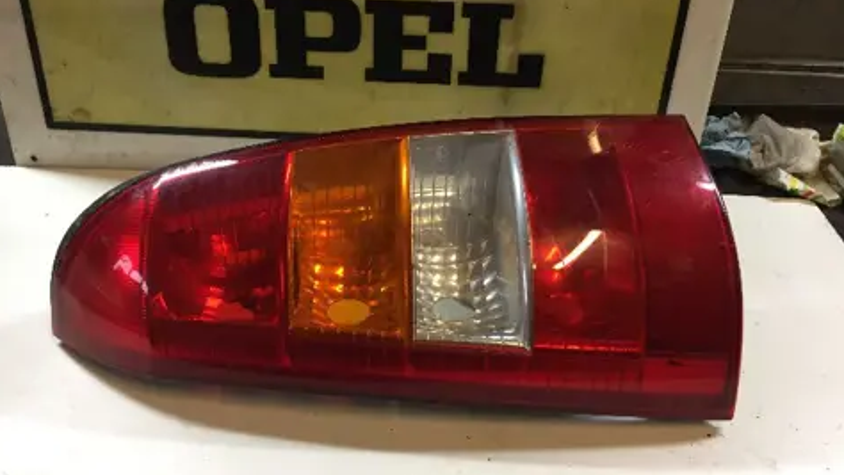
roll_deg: -1.1
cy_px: 206
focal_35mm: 32
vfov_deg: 36.7
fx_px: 716
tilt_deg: -36.8
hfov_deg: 61.0
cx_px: 424
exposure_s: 1/33
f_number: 2.2
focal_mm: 4.15
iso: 160
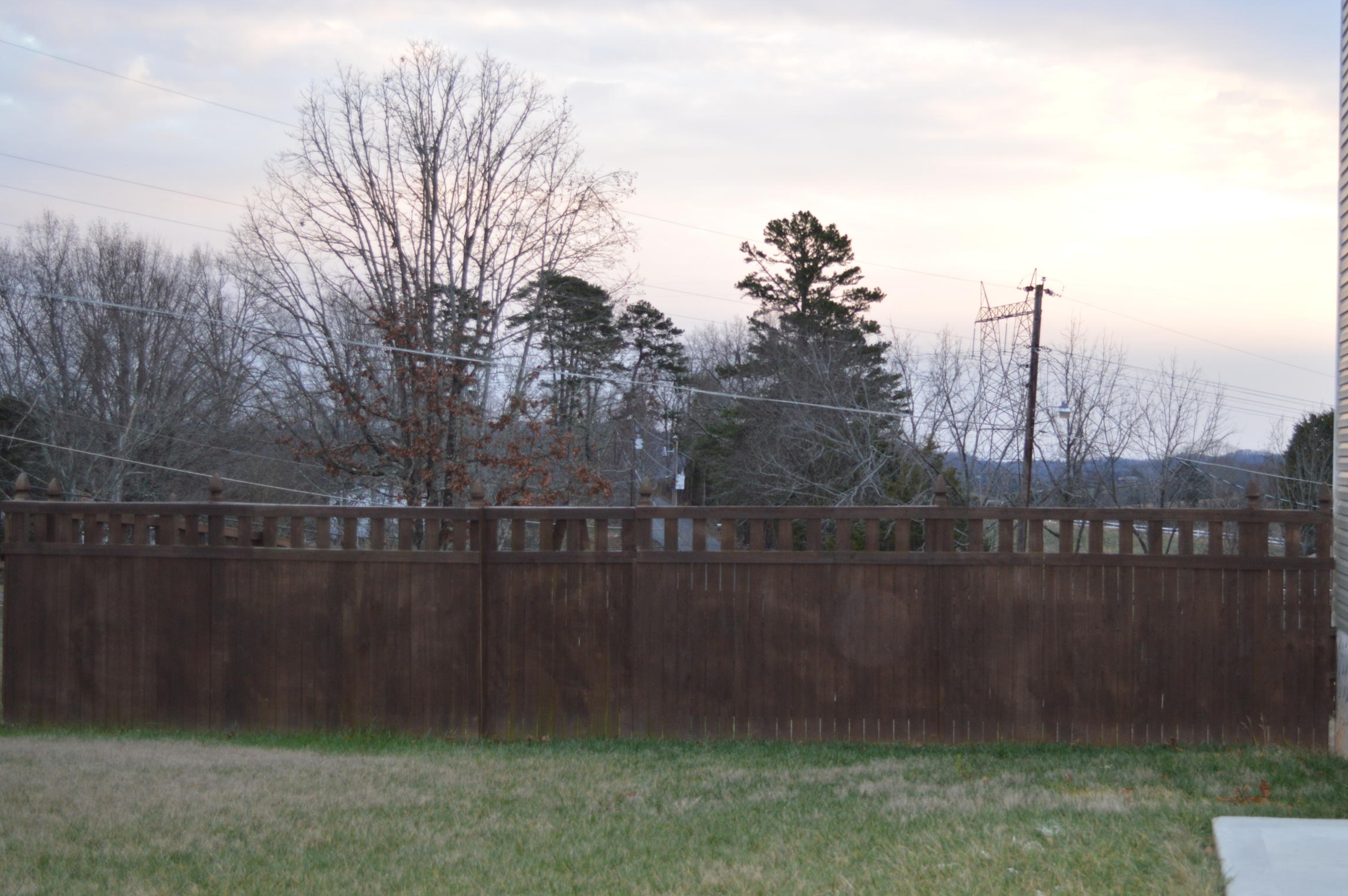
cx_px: 797
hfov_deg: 38.8
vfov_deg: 26.4
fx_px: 1908
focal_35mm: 51
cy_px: 416
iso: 400
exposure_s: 1/100
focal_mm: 26
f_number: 4.2
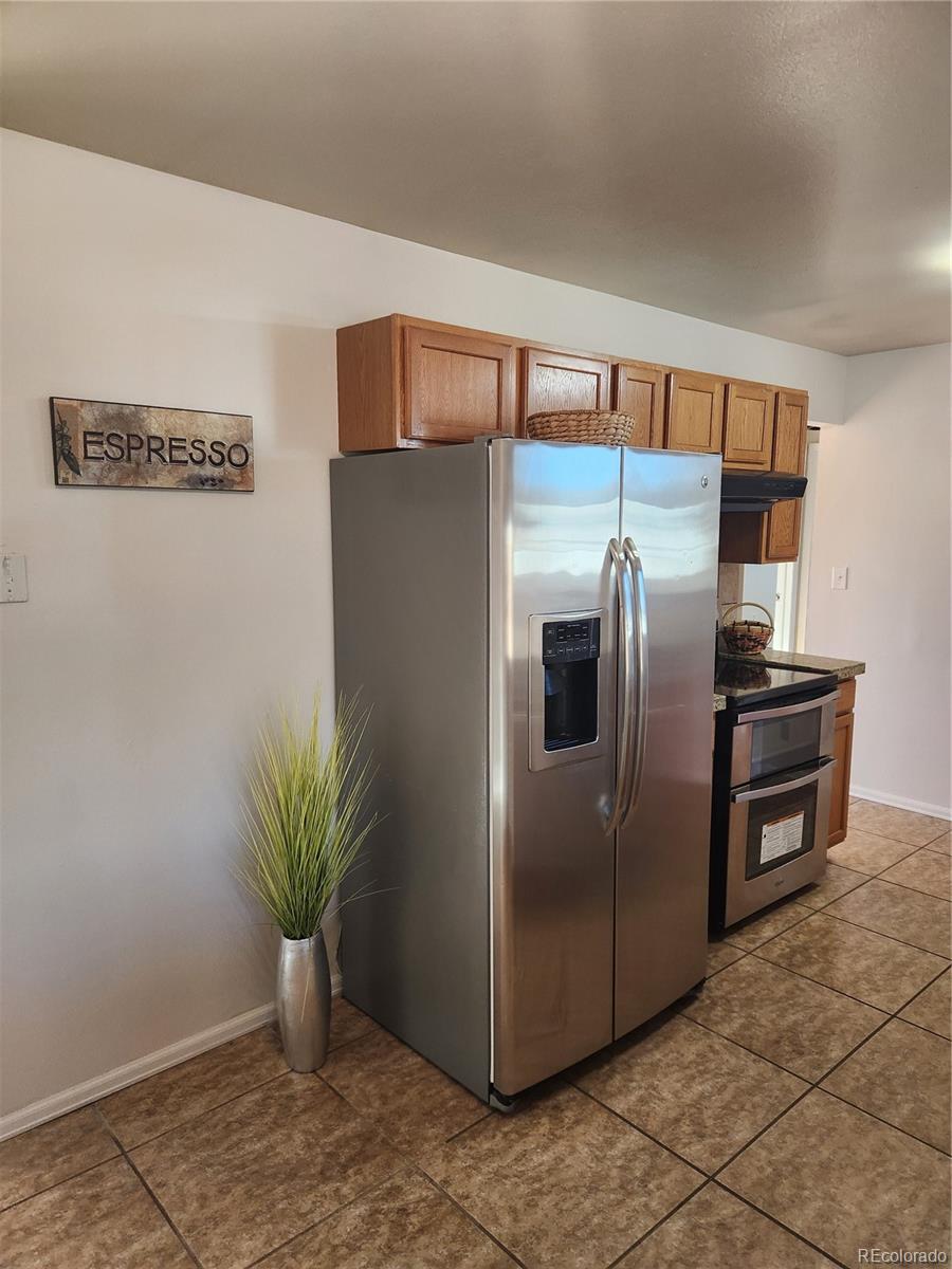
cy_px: 634
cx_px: 476
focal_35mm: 23
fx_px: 843
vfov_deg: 73.9
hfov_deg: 58.9
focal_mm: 5.4
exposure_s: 1/120
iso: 250
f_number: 1.8
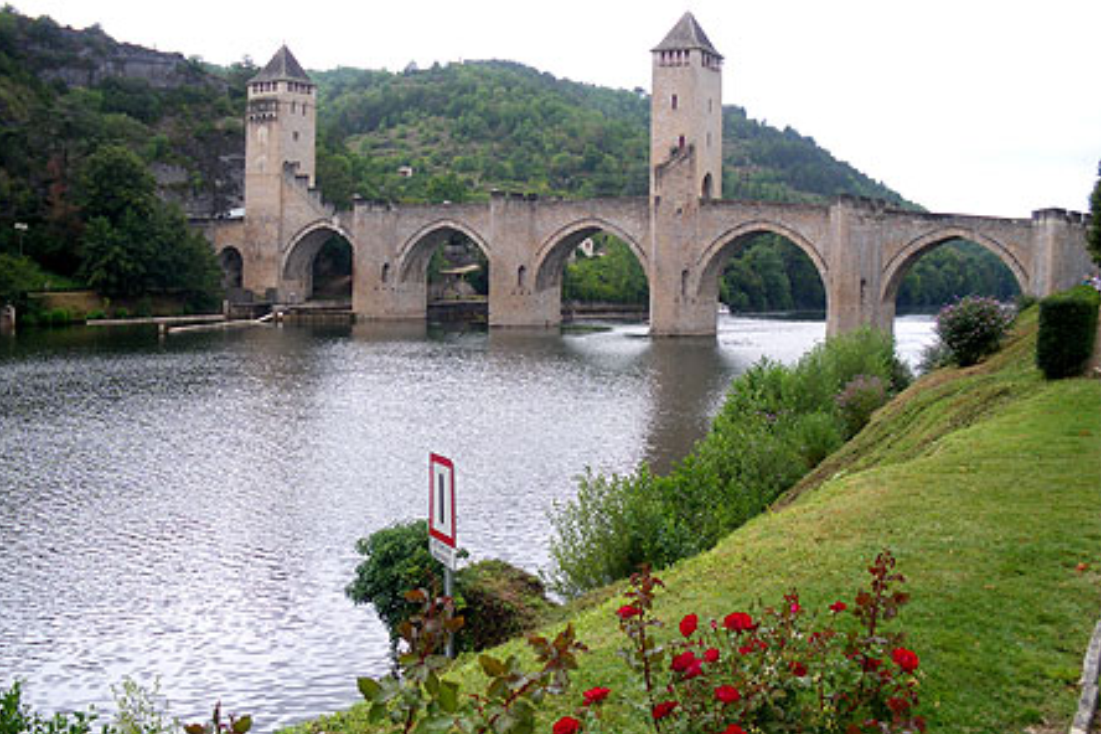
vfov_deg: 35.1
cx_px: 546
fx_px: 1162
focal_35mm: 38
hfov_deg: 50.7
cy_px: 377
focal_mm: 6.3
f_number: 3.5
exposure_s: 1/80
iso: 64
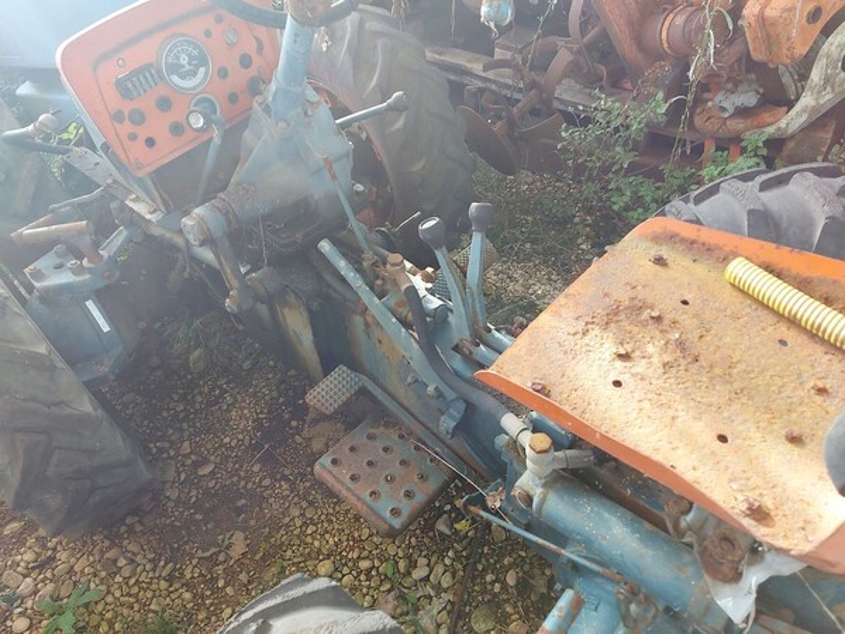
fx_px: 586
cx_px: 422
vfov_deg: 56.8
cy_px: 317
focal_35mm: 24
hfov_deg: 71.6
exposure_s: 1/60
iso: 100
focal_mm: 5.23
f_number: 1.8
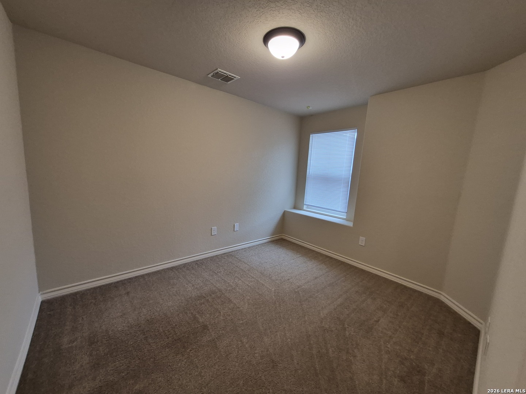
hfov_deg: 106.2
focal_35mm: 13
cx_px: 263
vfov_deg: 89.9
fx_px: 198
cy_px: 197
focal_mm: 1.74
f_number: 2.2
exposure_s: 1/60
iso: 200
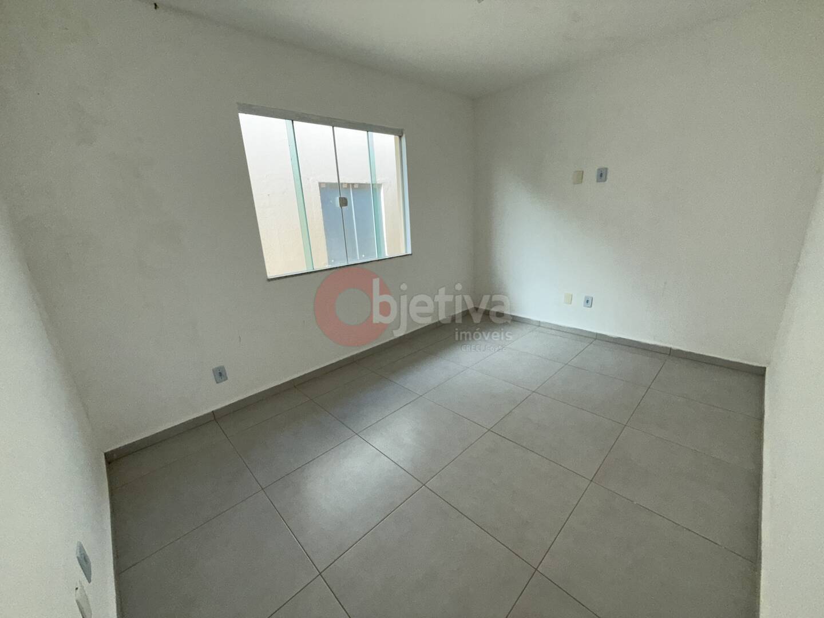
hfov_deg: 102.1
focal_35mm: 14
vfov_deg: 85.7
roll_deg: +3.3
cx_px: 412
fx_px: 333
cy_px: 309
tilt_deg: -16.5
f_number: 2.2
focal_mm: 2.22
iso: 160
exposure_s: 1/122
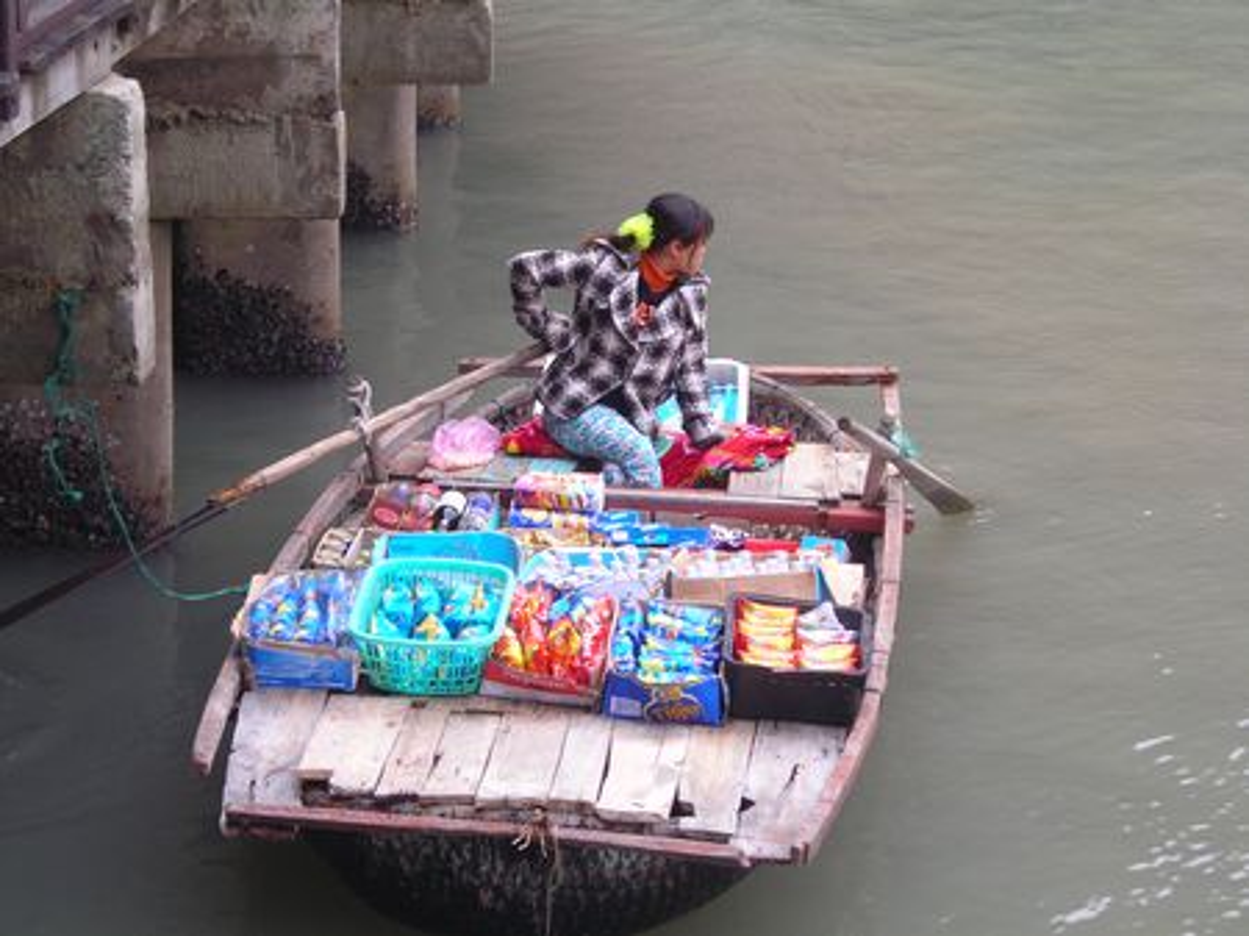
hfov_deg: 19.1
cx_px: 624
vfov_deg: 14.4
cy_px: 468
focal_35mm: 103
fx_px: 3714
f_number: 4.9
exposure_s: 1/46.8
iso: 75
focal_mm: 17
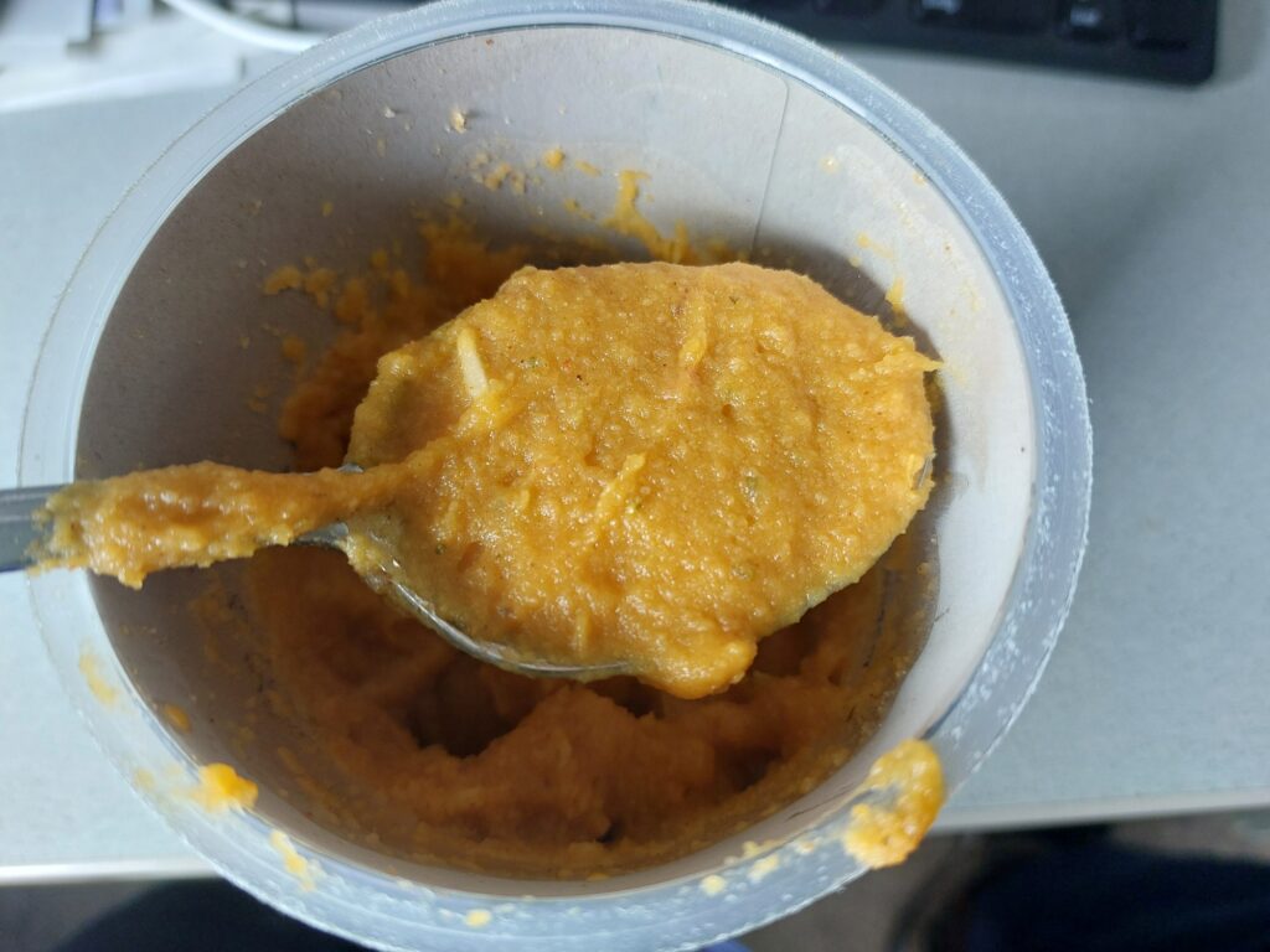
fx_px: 917
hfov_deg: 69.4
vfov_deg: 54.9
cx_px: 635
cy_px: 476
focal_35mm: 25
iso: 125
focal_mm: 5.23
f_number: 1.8
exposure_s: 1/50
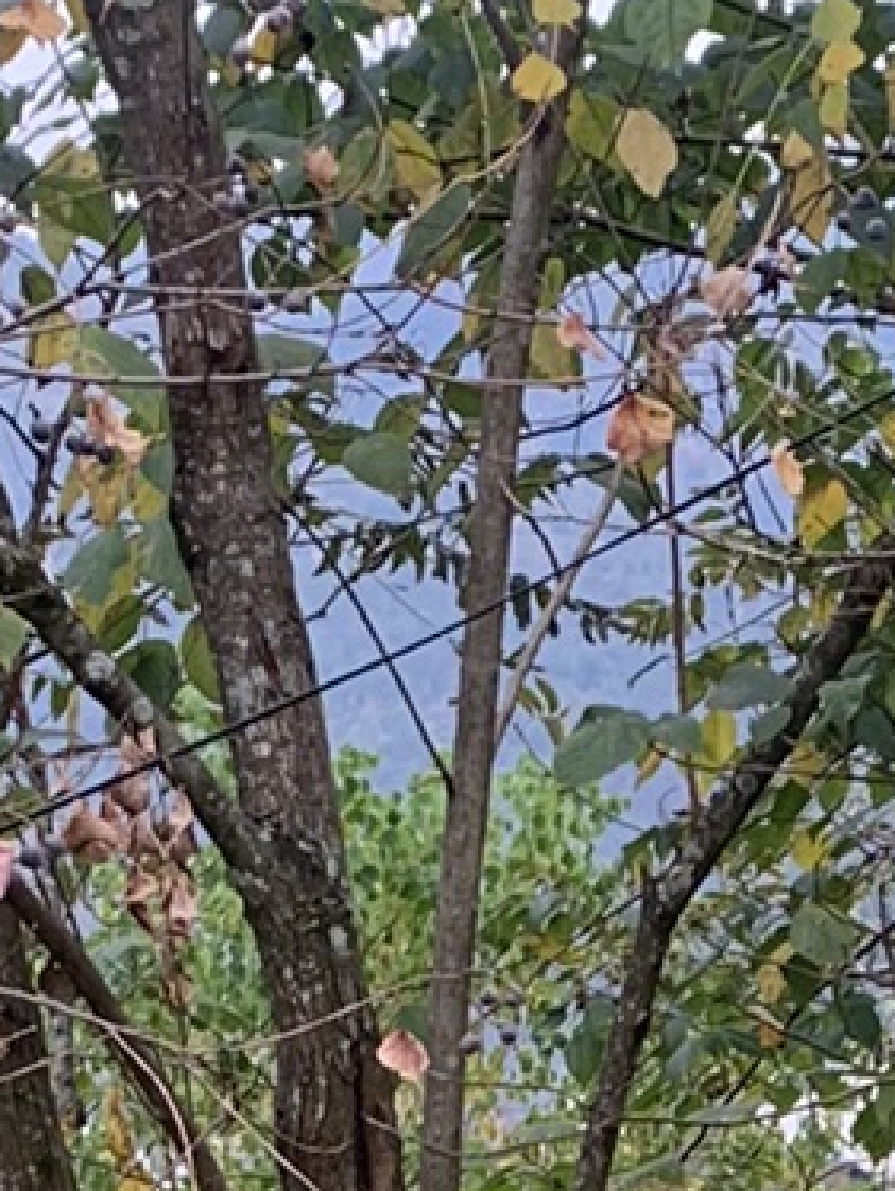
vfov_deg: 12.8
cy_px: 2200
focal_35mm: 139
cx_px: 1006
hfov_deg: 10.5
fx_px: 4786
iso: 50
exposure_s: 1/121
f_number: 1.8
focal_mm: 4.25
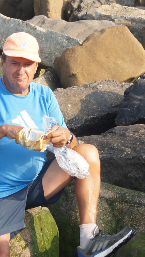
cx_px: 38
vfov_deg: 13.2
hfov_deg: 7.4
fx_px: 1114
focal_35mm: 163
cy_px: 116
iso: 100
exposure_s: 1/100
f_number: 6.3
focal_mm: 30
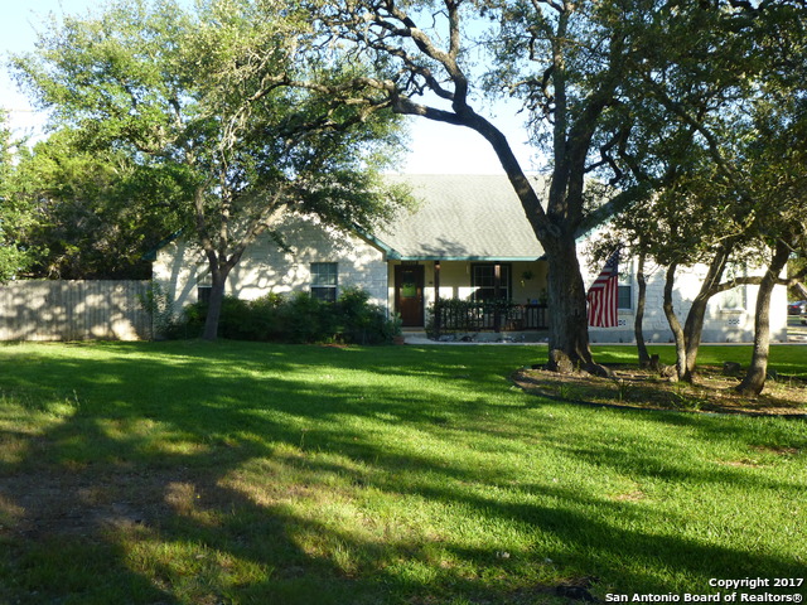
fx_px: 839
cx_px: 404
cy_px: 302
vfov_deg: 39.7
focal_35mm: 36
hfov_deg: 51.4
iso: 250
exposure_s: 1/500
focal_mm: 6.5
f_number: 3.6
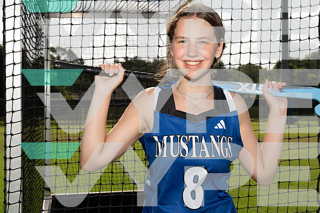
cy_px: 101
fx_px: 596
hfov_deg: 30.1
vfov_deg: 20.3
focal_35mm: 67
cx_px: 175
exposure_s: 1/250
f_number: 9
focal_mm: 61
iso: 125
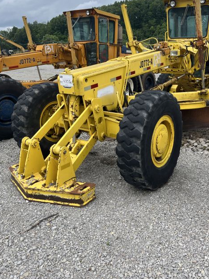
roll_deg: -0.6
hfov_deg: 43.9
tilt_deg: -11.4
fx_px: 258
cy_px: 110
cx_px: 125
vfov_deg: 56.3
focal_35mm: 32
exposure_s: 1/1623
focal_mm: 5.1
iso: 50
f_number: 1.6
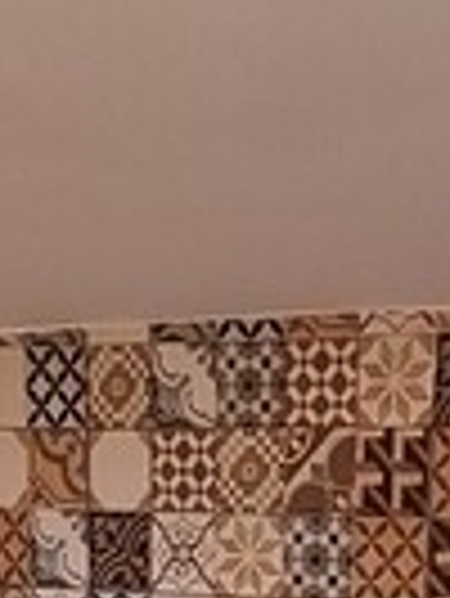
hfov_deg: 14.8
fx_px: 1731
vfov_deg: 16.0
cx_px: 166
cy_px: 1138
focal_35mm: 100
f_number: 2.2
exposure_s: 1/100
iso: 50
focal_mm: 2.2
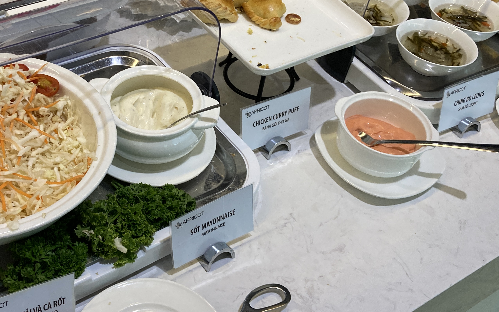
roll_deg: -5.8
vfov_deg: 27.4
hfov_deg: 42.1
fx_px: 639
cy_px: 124
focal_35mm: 47
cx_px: 169
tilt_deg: -43.6
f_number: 1.8
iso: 80
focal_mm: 3.99
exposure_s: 1/63
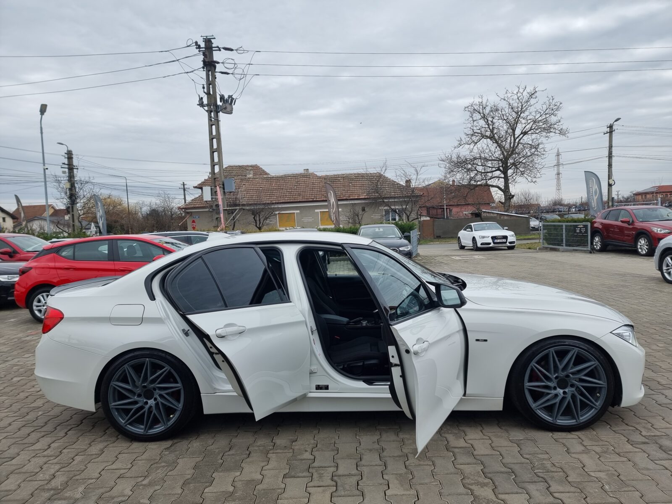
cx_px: 336
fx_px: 466
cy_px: 252
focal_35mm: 24
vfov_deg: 56.8
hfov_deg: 71.6
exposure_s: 1/168
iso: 50
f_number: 1.8
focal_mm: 6.7
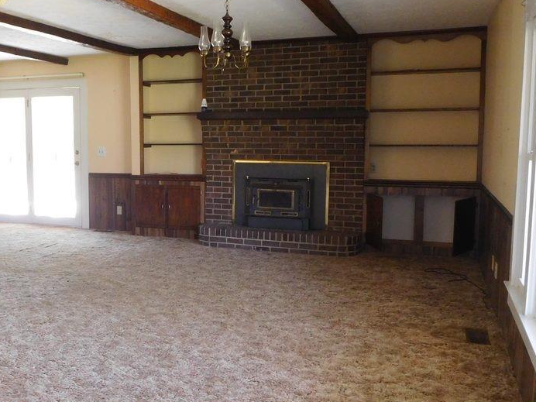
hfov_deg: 49.3
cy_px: 202
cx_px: 181
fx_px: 573
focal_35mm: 37
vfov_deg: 38.7
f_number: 3.4
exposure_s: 1/20
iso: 400
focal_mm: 4.5
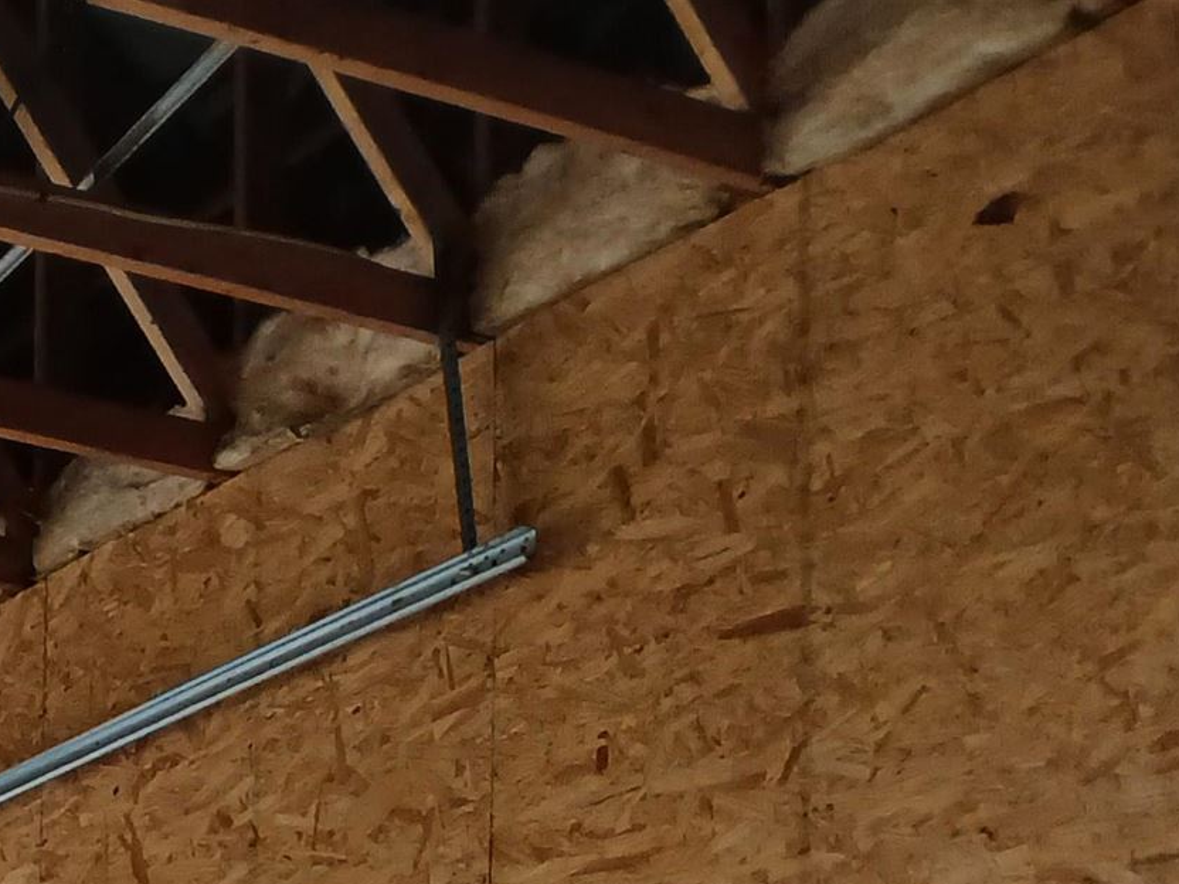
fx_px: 3270
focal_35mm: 96
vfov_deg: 13.6
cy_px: 1631
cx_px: -694
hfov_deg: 17.8
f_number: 1.8
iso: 160
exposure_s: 1/60
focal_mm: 3.98
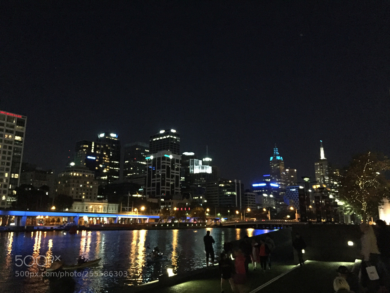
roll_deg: -0.3
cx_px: 195
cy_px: 146
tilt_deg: +12.1
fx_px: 327
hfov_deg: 61.7
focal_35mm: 29
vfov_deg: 48.2
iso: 2000
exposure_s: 1/17
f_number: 2.2
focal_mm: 4.15
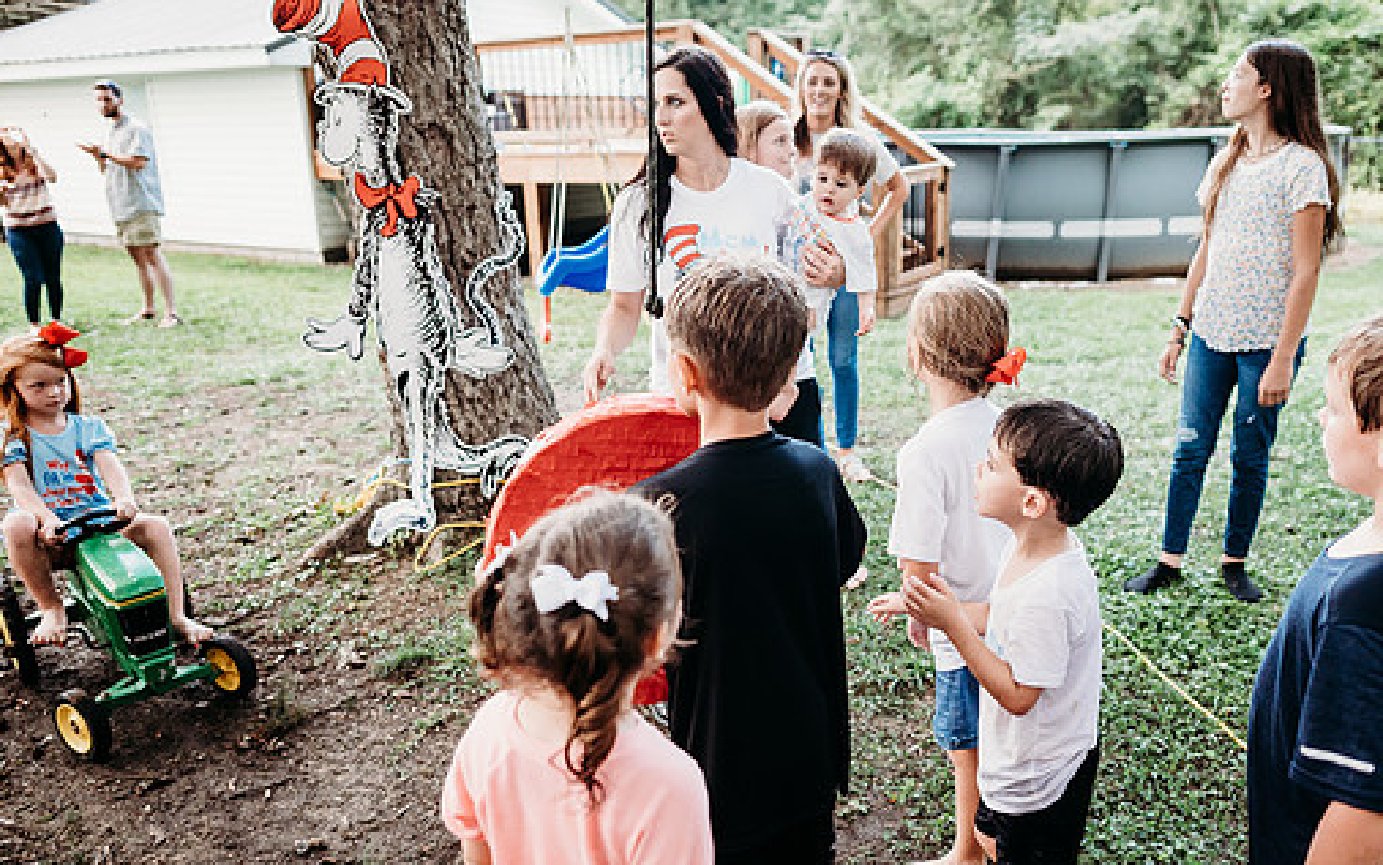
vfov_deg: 44.5
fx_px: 1055
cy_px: 457
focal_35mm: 28
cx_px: 777
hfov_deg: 66.2
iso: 1250
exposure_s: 1/200
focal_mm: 24
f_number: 2.5
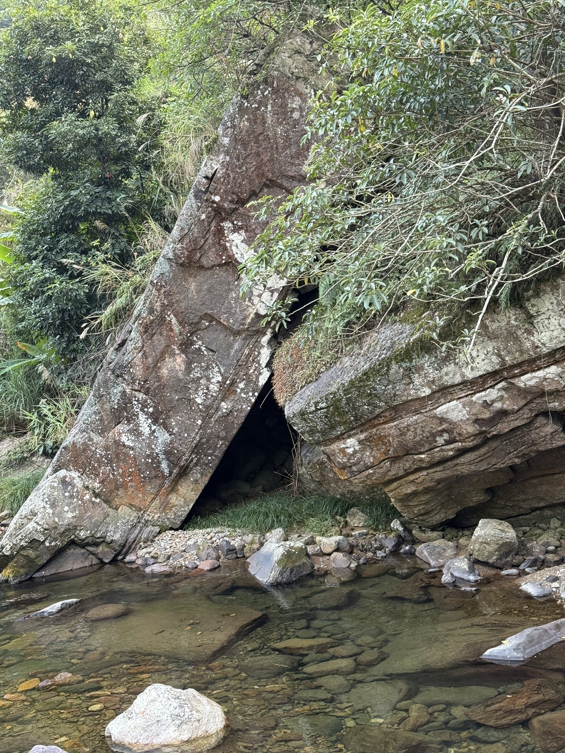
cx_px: 282
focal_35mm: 48
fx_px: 1045
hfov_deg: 30.3
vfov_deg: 39.7
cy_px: 376
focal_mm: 6.76
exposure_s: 1/60
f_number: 1.78
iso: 125
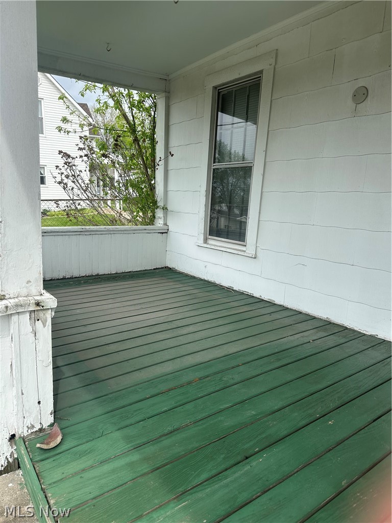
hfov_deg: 56.8
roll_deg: -0.9
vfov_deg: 71.6
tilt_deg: -9.4
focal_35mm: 24
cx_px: 196
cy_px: 262
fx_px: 362
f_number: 1.78
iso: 80
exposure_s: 1/1812
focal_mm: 6.86
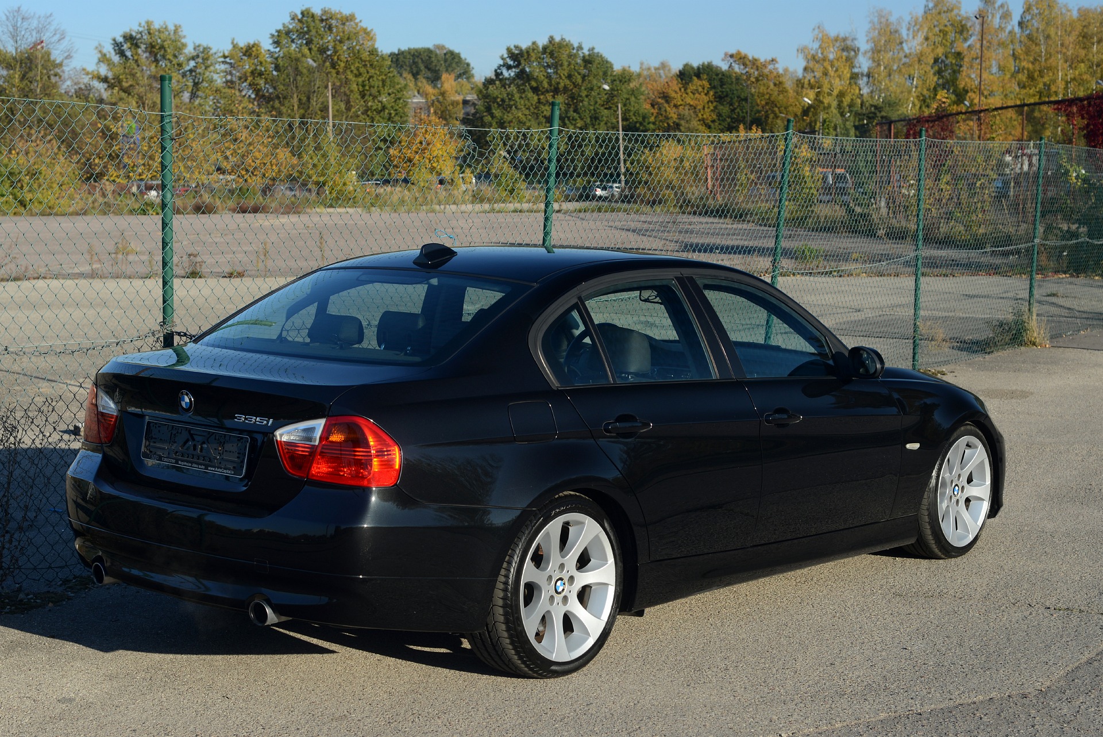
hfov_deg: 39.6
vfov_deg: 27.0
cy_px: 368
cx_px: 552
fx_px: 1533
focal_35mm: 50
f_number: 8
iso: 200
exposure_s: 1/250
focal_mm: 50
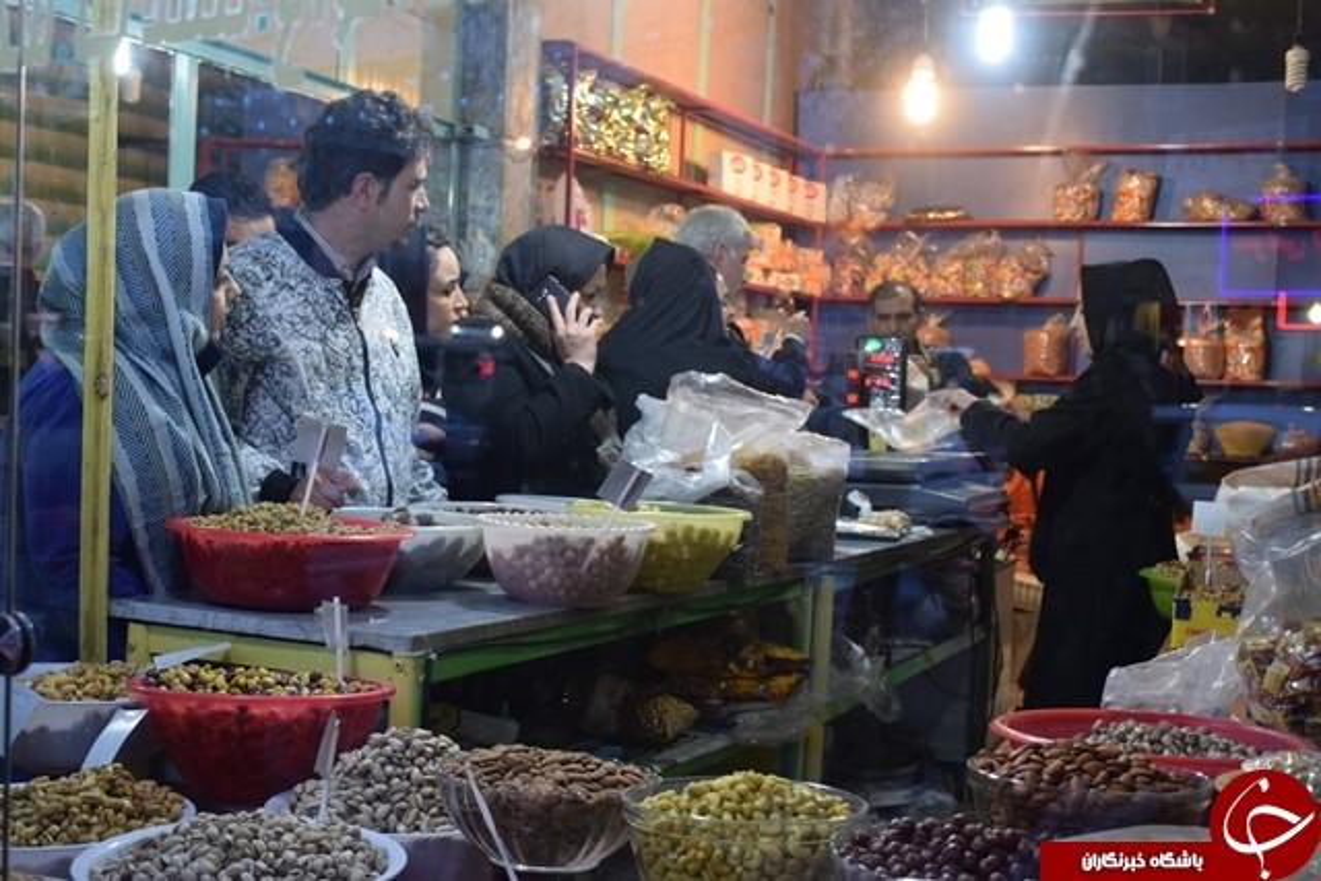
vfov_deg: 28.1
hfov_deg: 41.1
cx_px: 660
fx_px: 1762
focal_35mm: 48
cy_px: 440
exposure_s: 1/60
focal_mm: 32
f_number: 4
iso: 1400
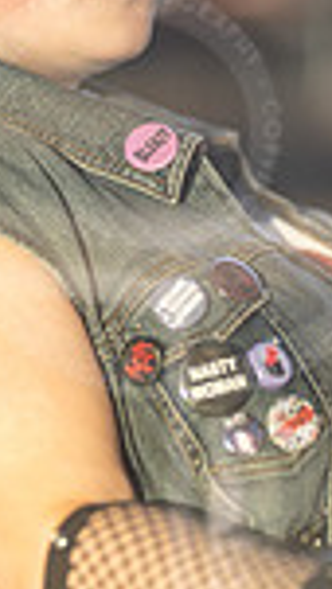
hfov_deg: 4.6
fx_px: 4161
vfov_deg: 8.1
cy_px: 234
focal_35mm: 266
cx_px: 187
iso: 125
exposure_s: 1/1000
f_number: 1.2
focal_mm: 85
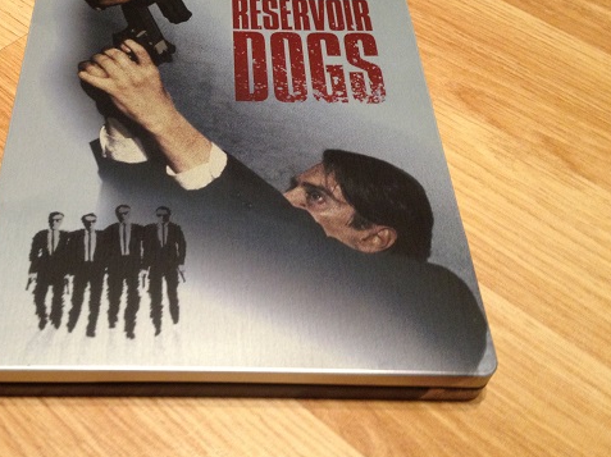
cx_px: 211
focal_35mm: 47
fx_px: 829
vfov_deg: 30.8
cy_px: 189
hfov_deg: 40.0
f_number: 2.4
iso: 200
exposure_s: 1/20
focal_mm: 4.28
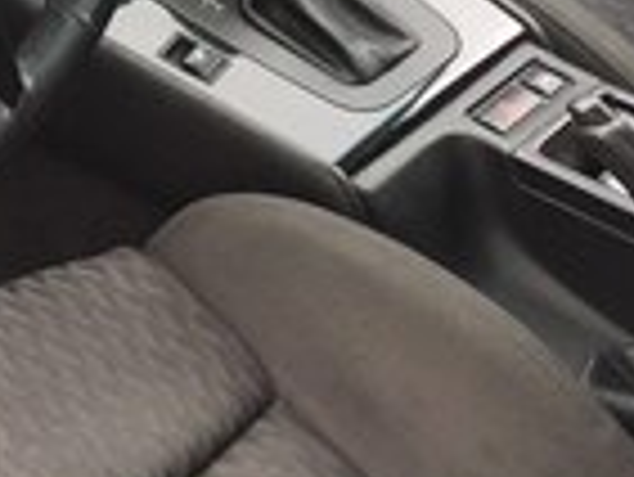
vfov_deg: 14.0
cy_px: -144
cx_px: -126
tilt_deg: -35.5
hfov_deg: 18.3
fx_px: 1870
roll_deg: -2.1
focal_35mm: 102
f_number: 2.2
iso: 32
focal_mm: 4.15
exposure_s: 1/50
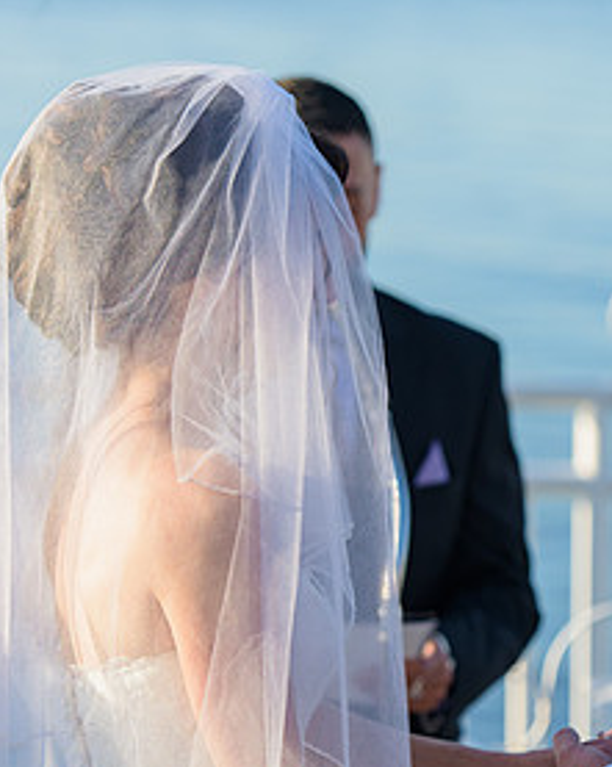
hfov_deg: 6.5
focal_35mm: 236
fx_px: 5352
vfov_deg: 8.2
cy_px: 525
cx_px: 554
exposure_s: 1/1600
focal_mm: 120
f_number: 3.2
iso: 200
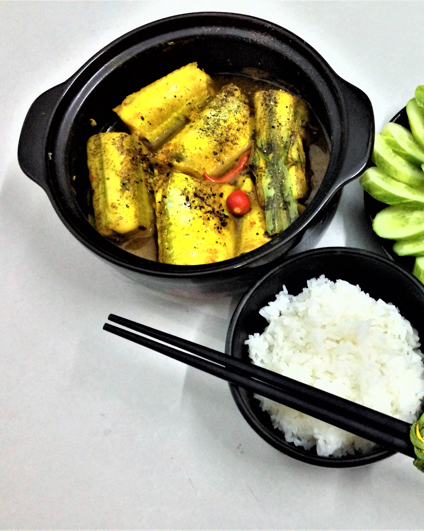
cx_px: 317
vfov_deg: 42.9
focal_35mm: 43
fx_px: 674
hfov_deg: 34.2
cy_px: 265
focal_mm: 4.12
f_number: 2.4
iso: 320
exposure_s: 1/17
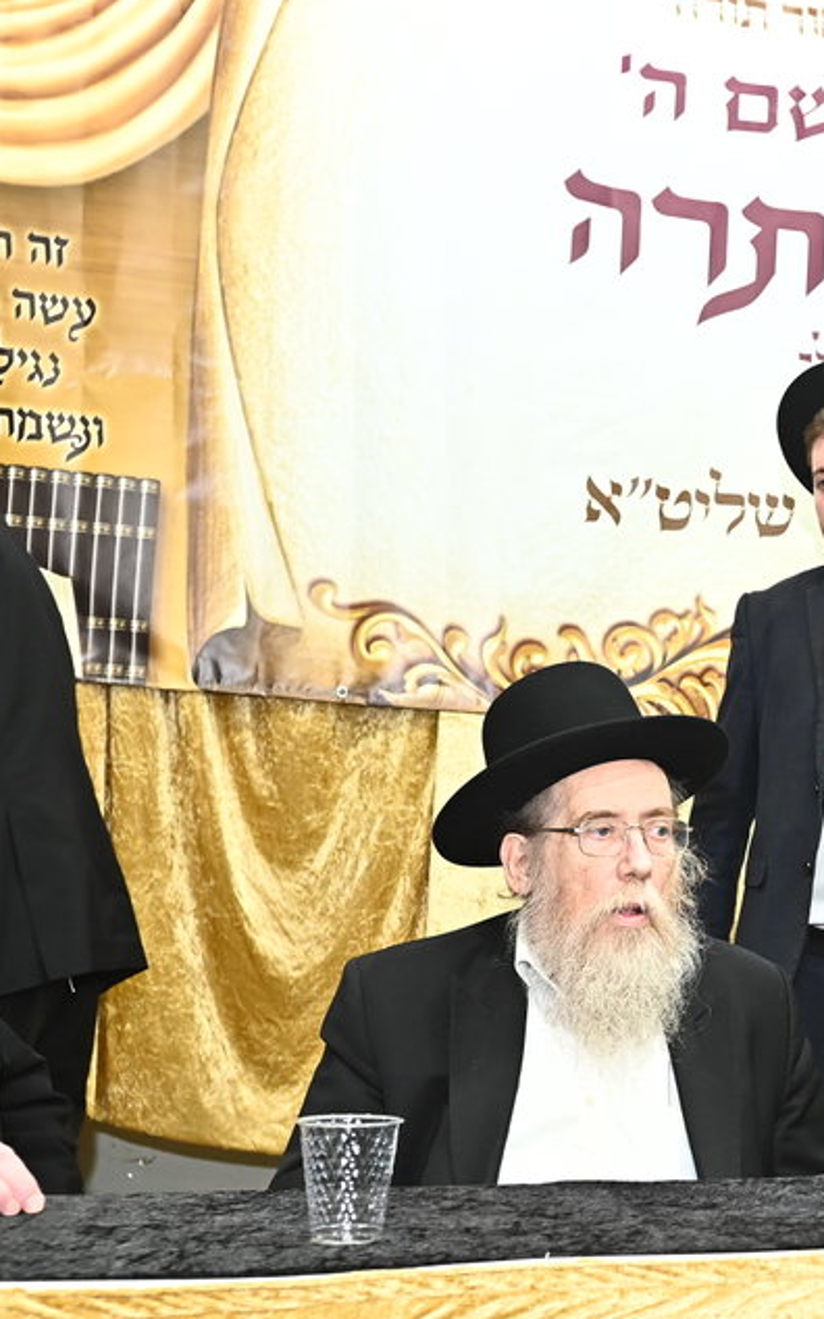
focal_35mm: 54
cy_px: 844
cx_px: 1003
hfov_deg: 22.1
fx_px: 1941
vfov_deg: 37.3
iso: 1600
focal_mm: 24
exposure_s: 1/200
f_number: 4
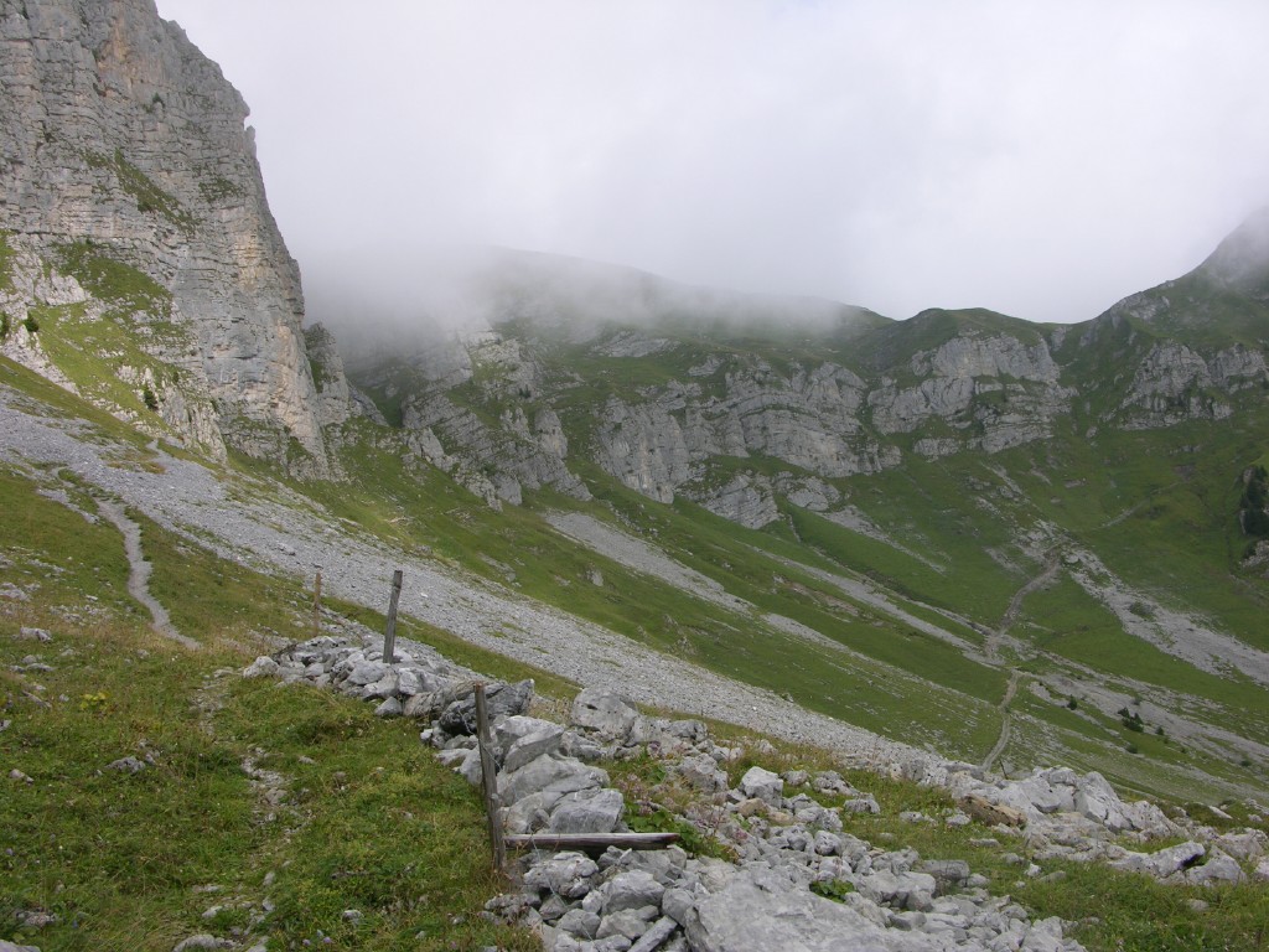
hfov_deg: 52.6
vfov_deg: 40.7
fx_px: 1283
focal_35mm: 35
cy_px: 476
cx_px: 634
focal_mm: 8.9
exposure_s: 1/200
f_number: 6.3
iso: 50
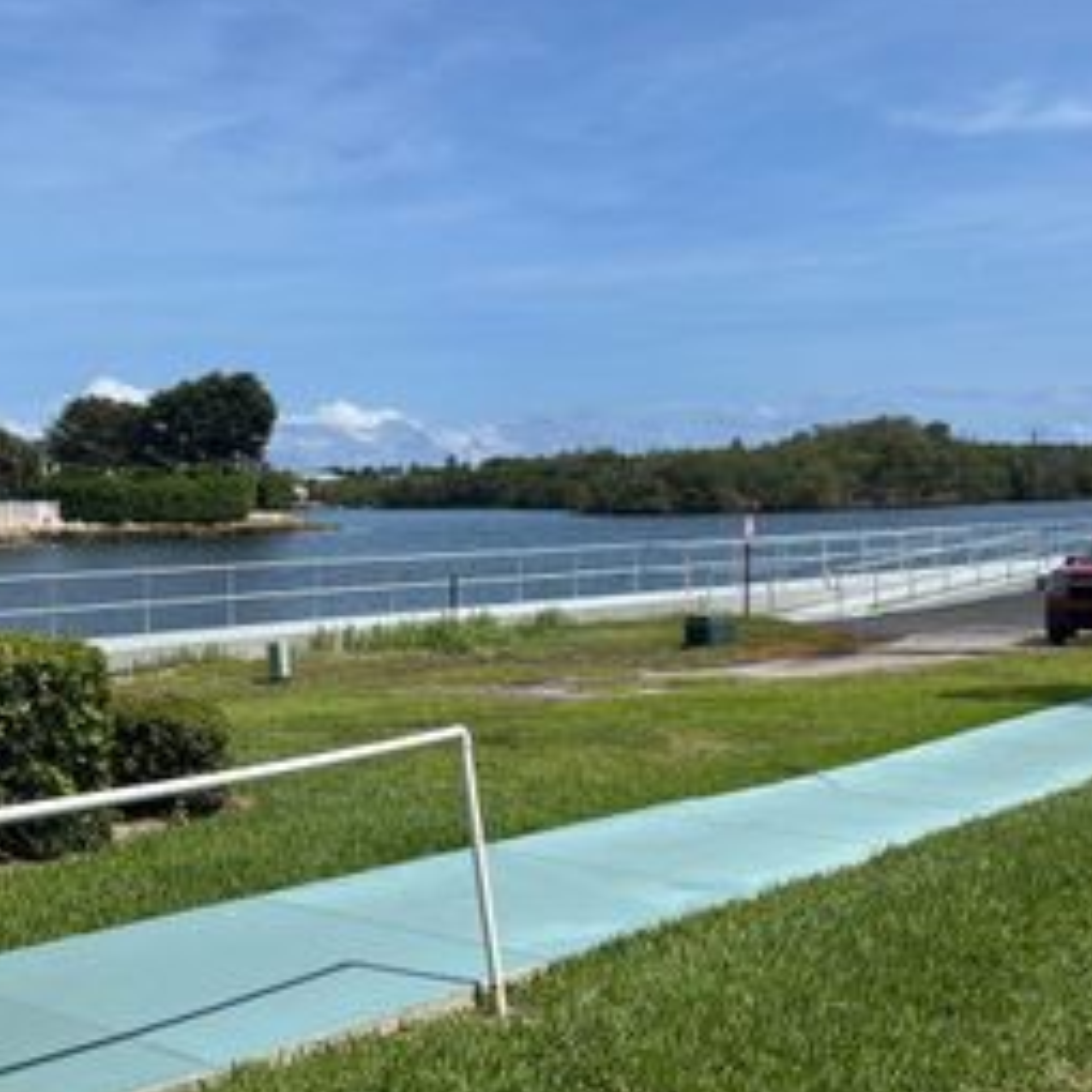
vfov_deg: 37.5
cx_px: 313
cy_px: 572
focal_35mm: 45
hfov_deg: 36.9
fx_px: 1606
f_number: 1.6
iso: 50
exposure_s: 1/4255
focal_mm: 5.96
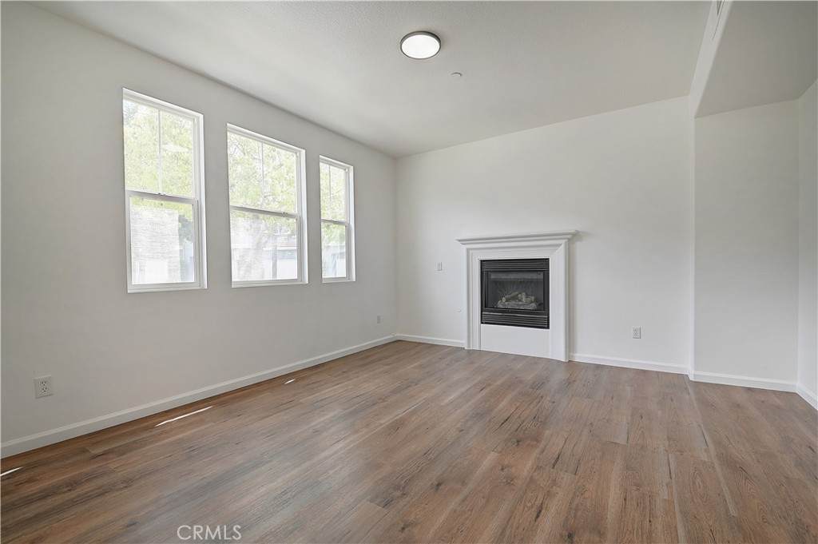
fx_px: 363
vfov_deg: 73.7
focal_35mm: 16
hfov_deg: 96.8
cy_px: 272
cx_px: 409
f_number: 8
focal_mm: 16
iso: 250
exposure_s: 1/30
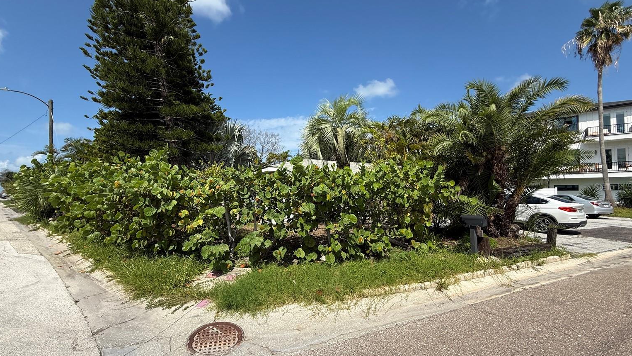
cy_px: 186
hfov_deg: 99.3
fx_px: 268
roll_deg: -1.2
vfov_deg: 67.1
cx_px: 303
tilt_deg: +3.0
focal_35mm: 16
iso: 50
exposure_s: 1/1848
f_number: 2.2
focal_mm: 2.22
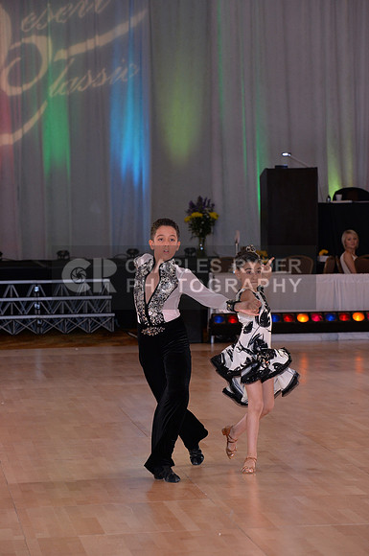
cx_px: 184
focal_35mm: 135
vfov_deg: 15.2
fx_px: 2082
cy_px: 278
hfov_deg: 10.1
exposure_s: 1/250
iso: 2000
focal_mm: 135
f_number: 6.3
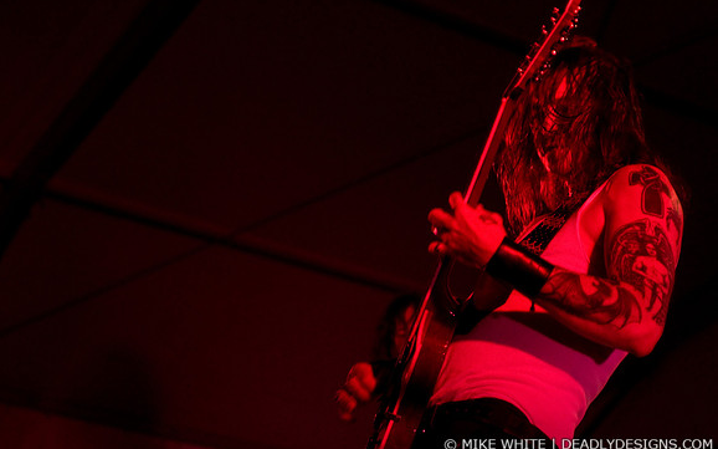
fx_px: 1859
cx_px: 359
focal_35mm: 95
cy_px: 216
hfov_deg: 21.9
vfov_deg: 13.8
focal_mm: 62
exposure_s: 1/200
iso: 800
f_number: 2.8
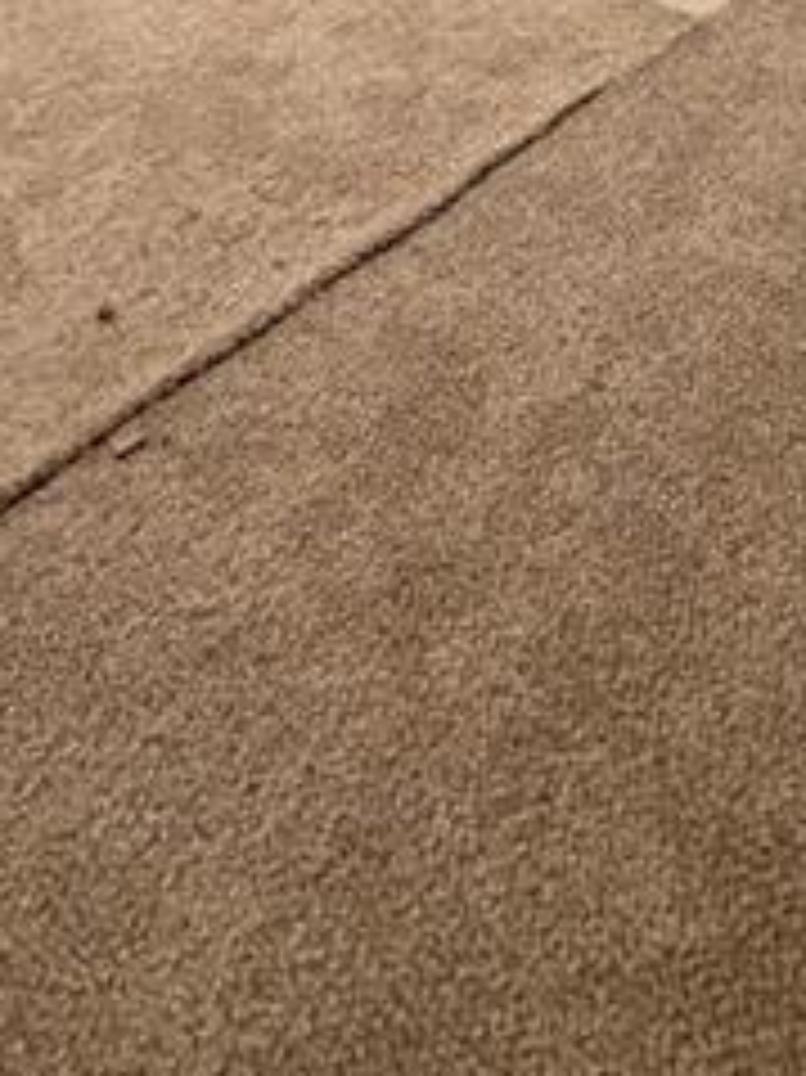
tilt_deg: -12.7
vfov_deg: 29.2
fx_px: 1398
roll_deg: +3.8
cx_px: 711
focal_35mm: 45
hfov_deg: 30.8
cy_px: -477
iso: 400
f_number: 2.2
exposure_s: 1/60
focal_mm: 2.22
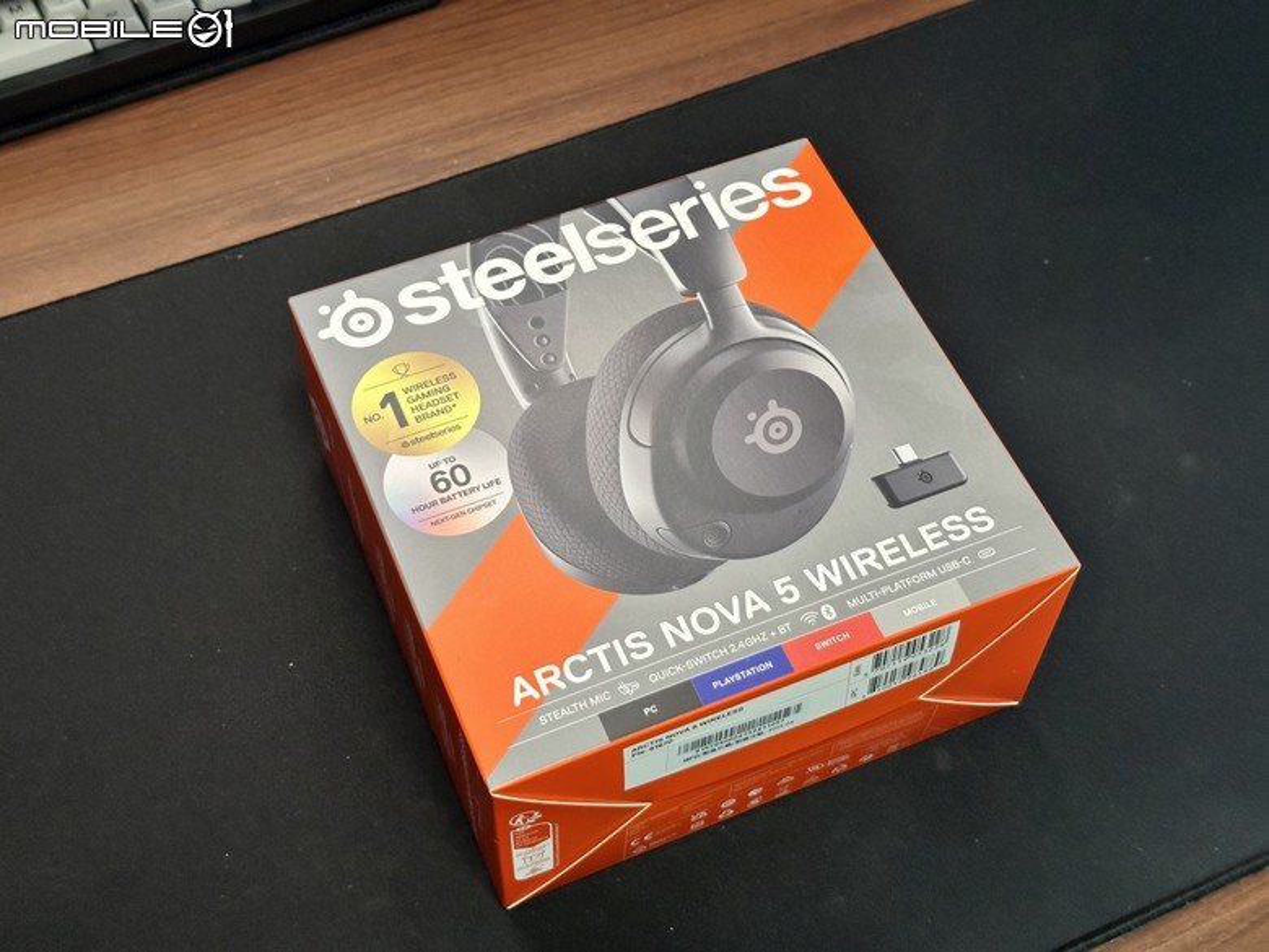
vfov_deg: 30.3
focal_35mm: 48
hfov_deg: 39.7
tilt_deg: -56.9
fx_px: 1760
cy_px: 476
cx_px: 634
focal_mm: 6.86
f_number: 1.78
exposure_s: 1/121
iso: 80
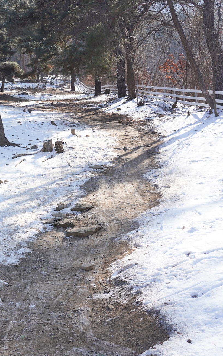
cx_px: -5
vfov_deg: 41.8
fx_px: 467
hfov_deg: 25.4
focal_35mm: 48
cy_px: 179
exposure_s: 1/100
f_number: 9
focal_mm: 31
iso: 100
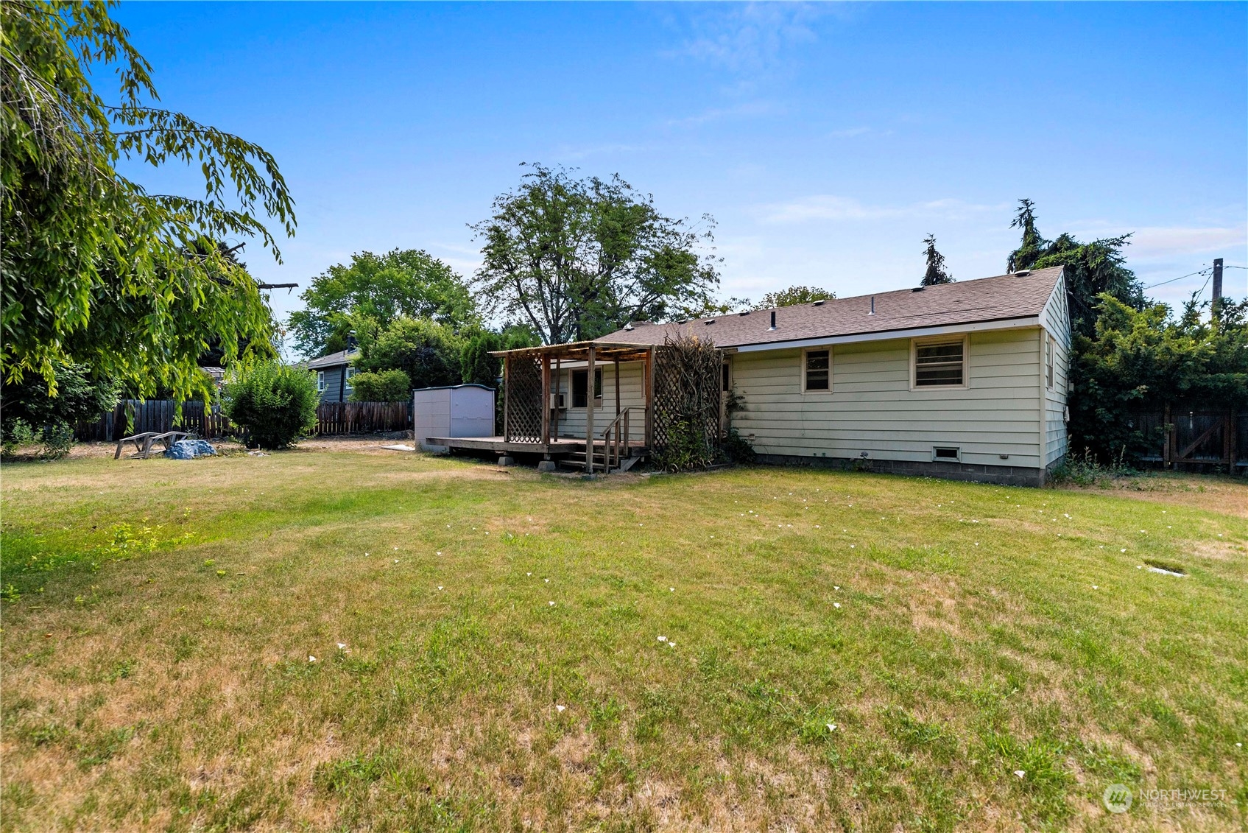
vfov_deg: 77.4
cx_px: 624
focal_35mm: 15
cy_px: 416
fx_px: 520
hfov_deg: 100.4
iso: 100
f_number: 7.1
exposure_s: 1/1000
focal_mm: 15
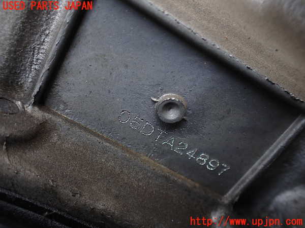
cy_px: 114
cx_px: 152
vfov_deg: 46.8
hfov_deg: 60.0
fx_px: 264
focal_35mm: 30
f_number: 2.3
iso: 100
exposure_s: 1/200
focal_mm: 5.4
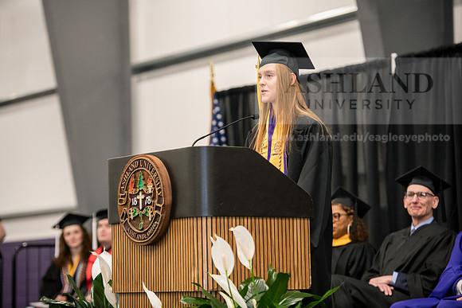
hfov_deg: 16.8
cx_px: 231
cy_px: 154
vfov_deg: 11.2
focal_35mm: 122
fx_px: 1566
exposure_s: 1/200
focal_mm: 122
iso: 3200
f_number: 3.2
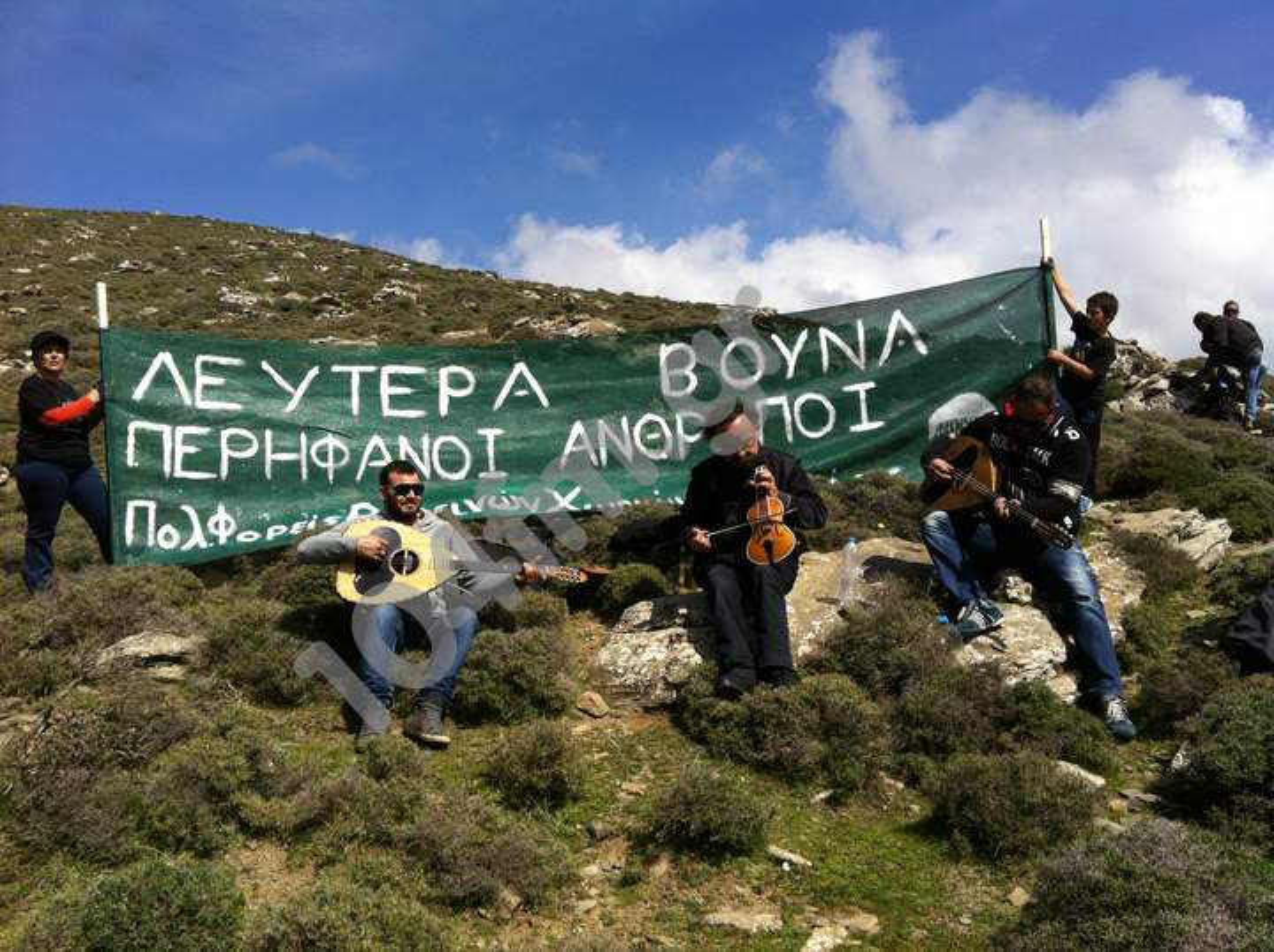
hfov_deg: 52.7
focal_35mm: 35
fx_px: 1286
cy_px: 476
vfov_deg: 40.6
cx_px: 637
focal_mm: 3.85
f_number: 2.8
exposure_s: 1/1885
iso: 80
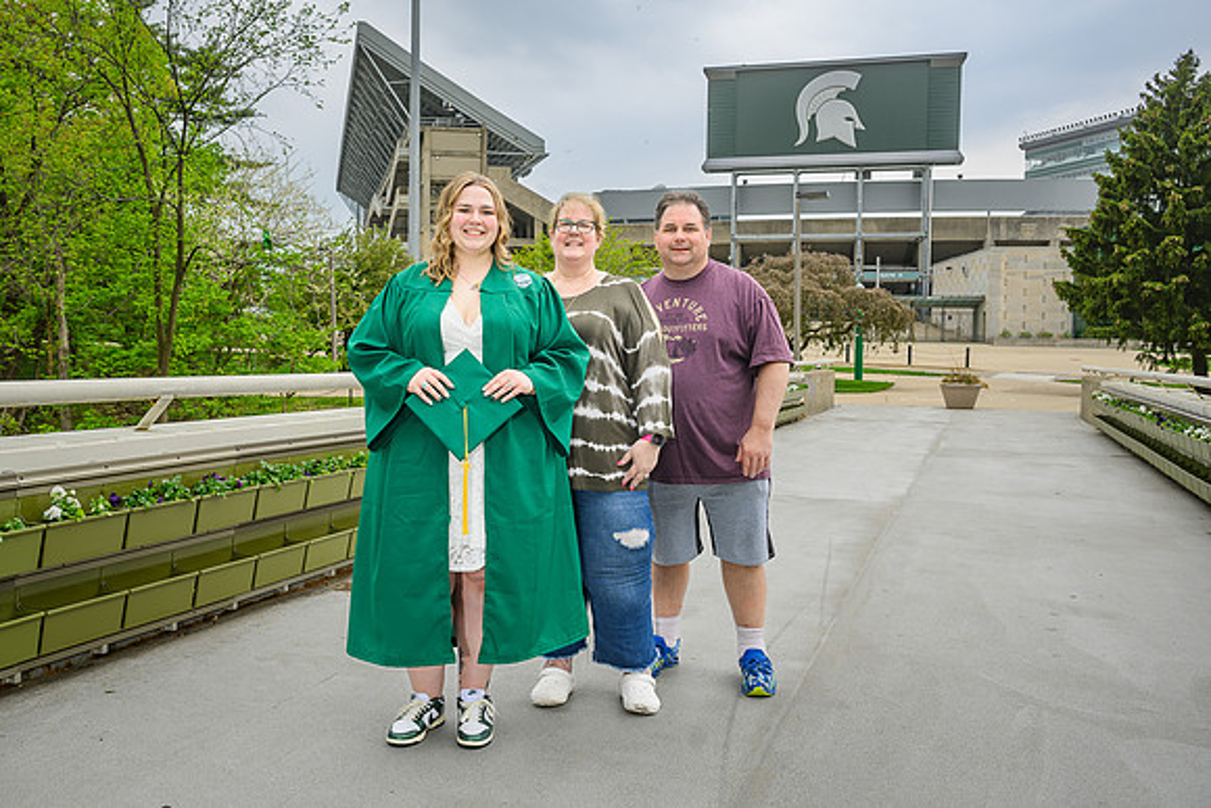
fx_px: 1121
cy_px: 377
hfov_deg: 56.4
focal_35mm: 33
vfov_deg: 39.6
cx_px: 497
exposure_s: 1/100
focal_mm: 28
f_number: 5.6
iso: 80
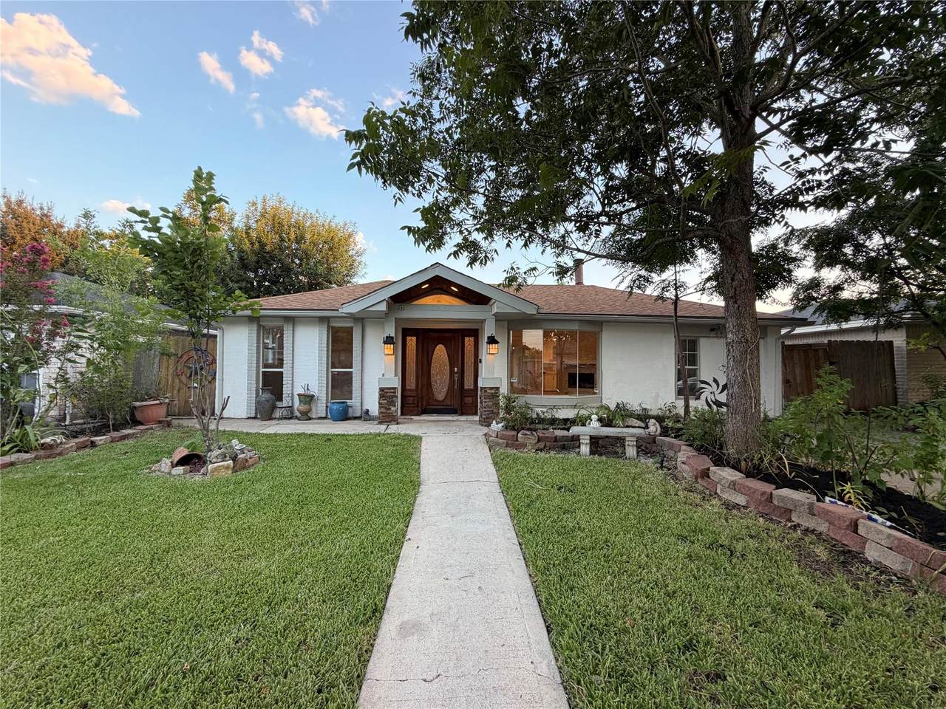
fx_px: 383
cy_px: 354
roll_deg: +0.0
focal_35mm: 14
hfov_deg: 102.1
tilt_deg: +1.3
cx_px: 473
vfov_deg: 85.7
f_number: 2.2
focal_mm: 2.22
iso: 80
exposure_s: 1/121
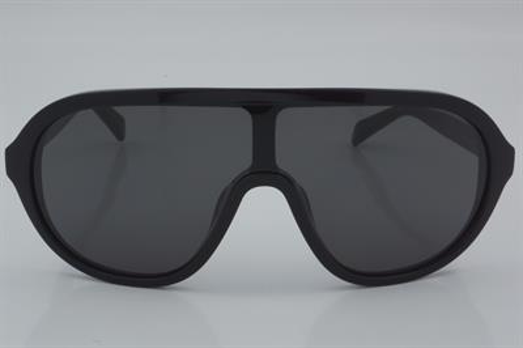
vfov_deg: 16.5
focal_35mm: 82
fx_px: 1198
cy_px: 174
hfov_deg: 24.6
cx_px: 262
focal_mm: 55
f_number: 32
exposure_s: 1/4
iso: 100
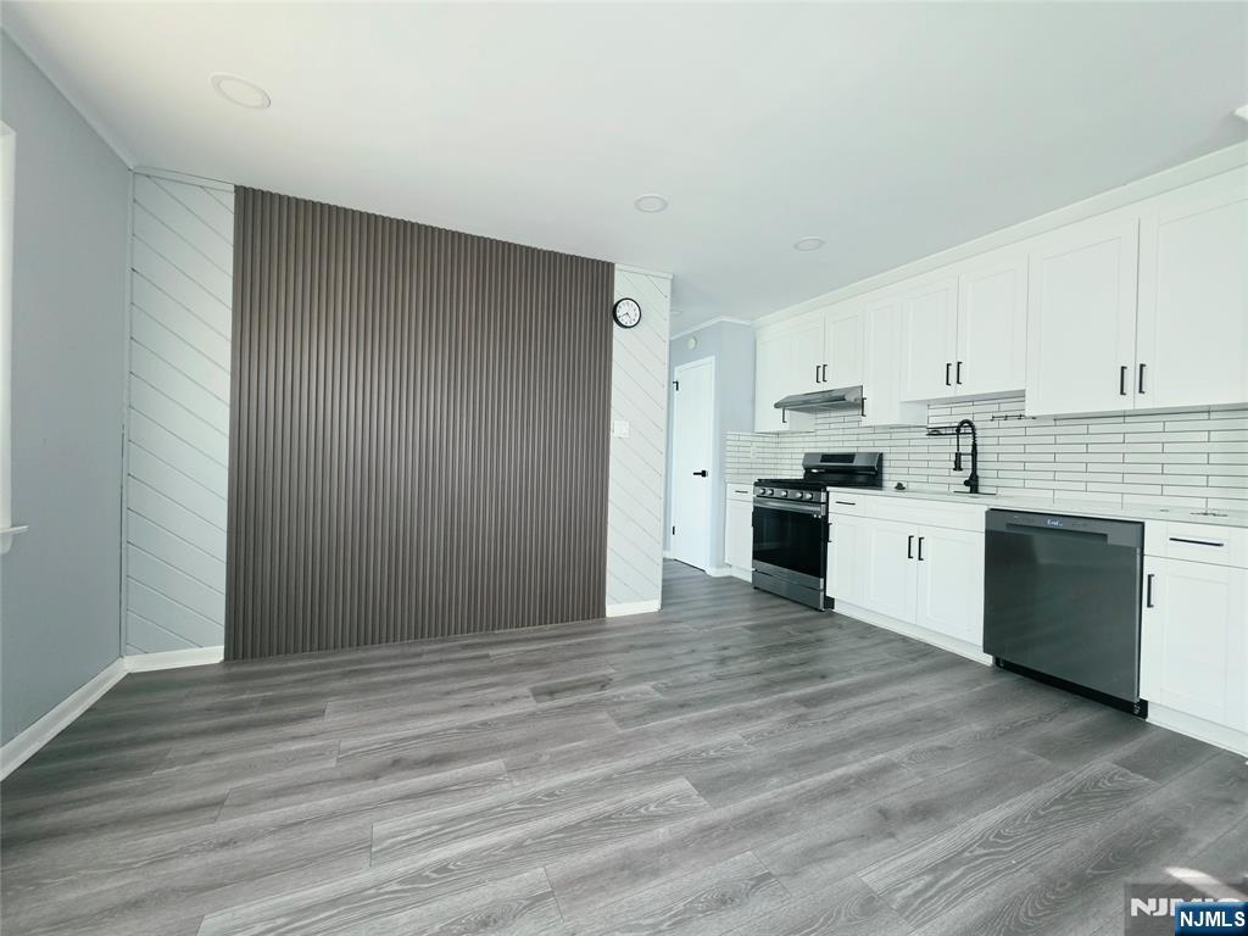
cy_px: 468
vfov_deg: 89.9
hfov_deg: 106.2
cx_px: 624
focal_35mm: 13
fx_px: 469
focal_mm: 2.2
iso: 200
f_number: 1.9
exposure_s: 1/120
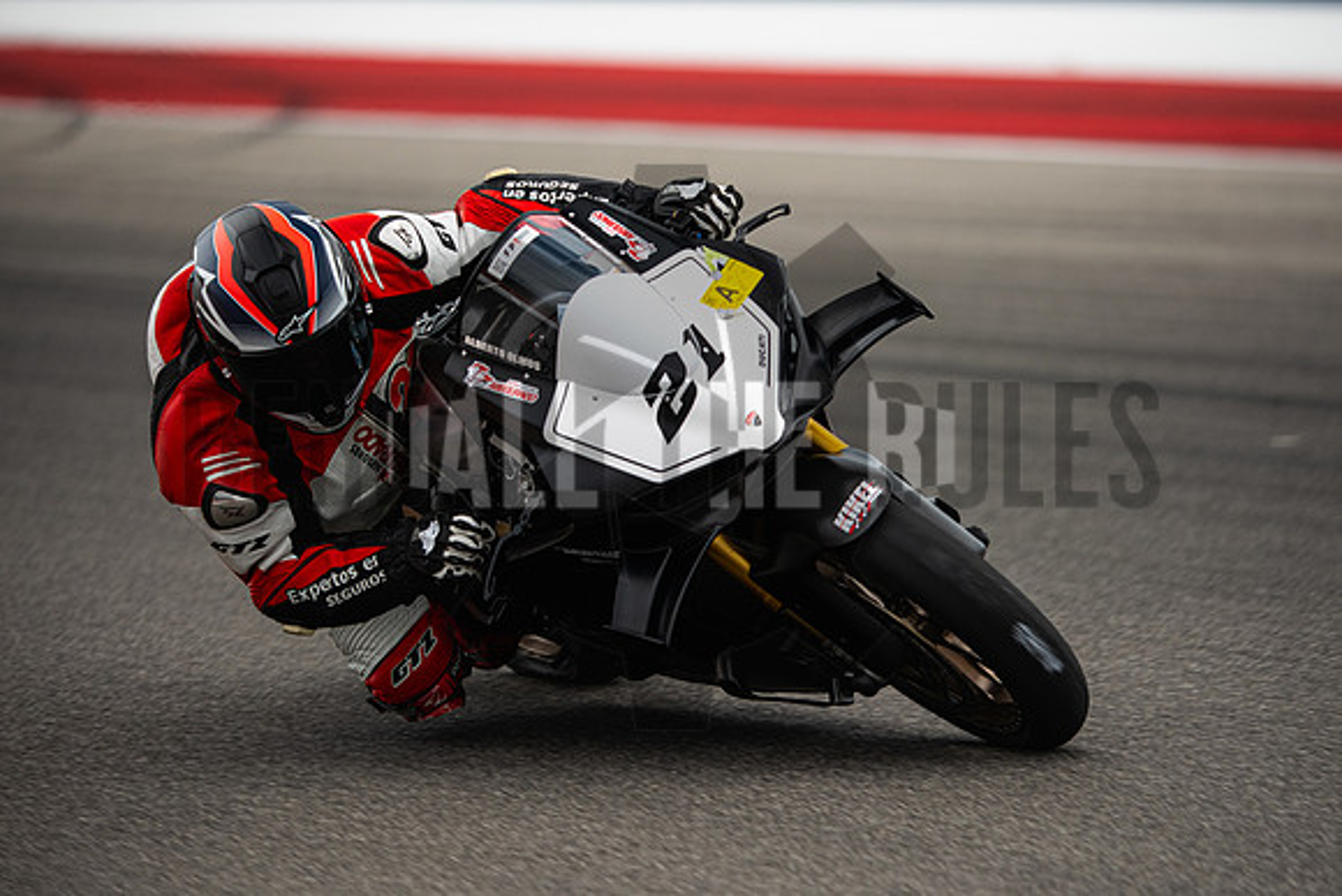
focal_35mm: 300
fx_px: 11185
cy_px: 448
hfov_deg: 6.9
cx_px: 671
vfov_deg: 4.6
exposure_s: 1/4000
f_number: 2
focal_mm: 200
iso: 320
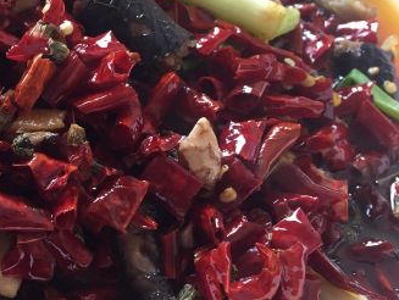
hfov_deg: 28.7
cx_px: -23
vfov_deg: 23.6
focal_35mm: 62
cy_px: 192
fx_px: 715
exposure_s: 1/33
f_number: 2.2
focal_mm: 4.15
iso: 80
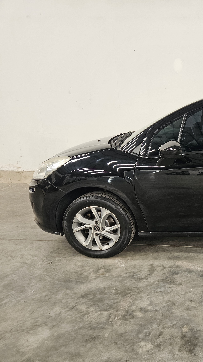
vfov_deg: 58.0
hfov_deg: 30.1
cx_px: 237
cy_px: 183
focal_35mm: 34
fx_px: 325
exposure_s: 1/100
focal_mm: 5.4
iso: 160
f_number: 1.8
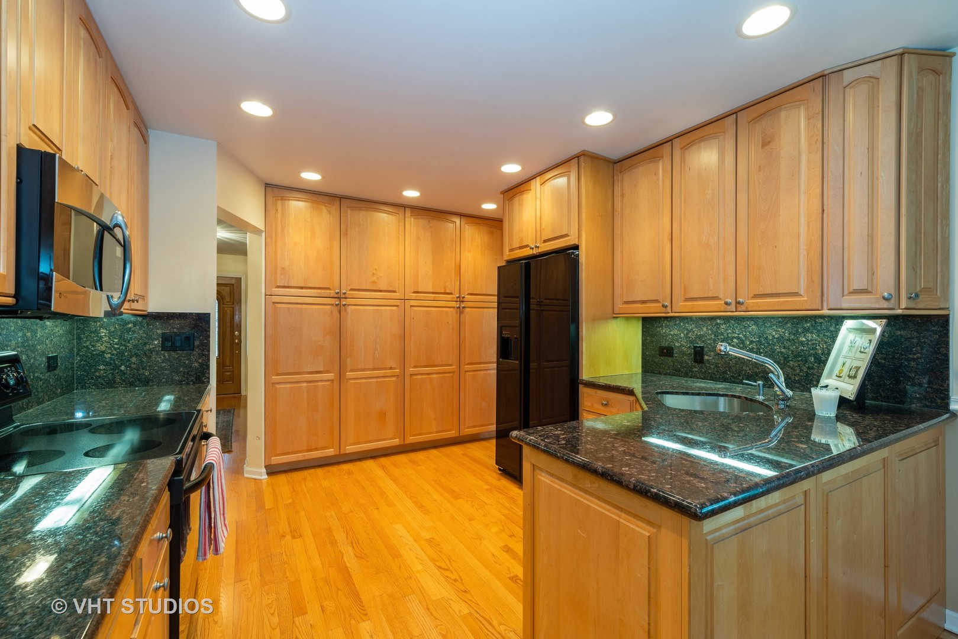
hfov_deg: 100.4
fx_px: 399
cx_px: 479
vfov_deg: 77.3
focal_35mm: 15
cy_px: 320
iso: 200
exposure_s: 1
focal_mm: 15
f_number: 11
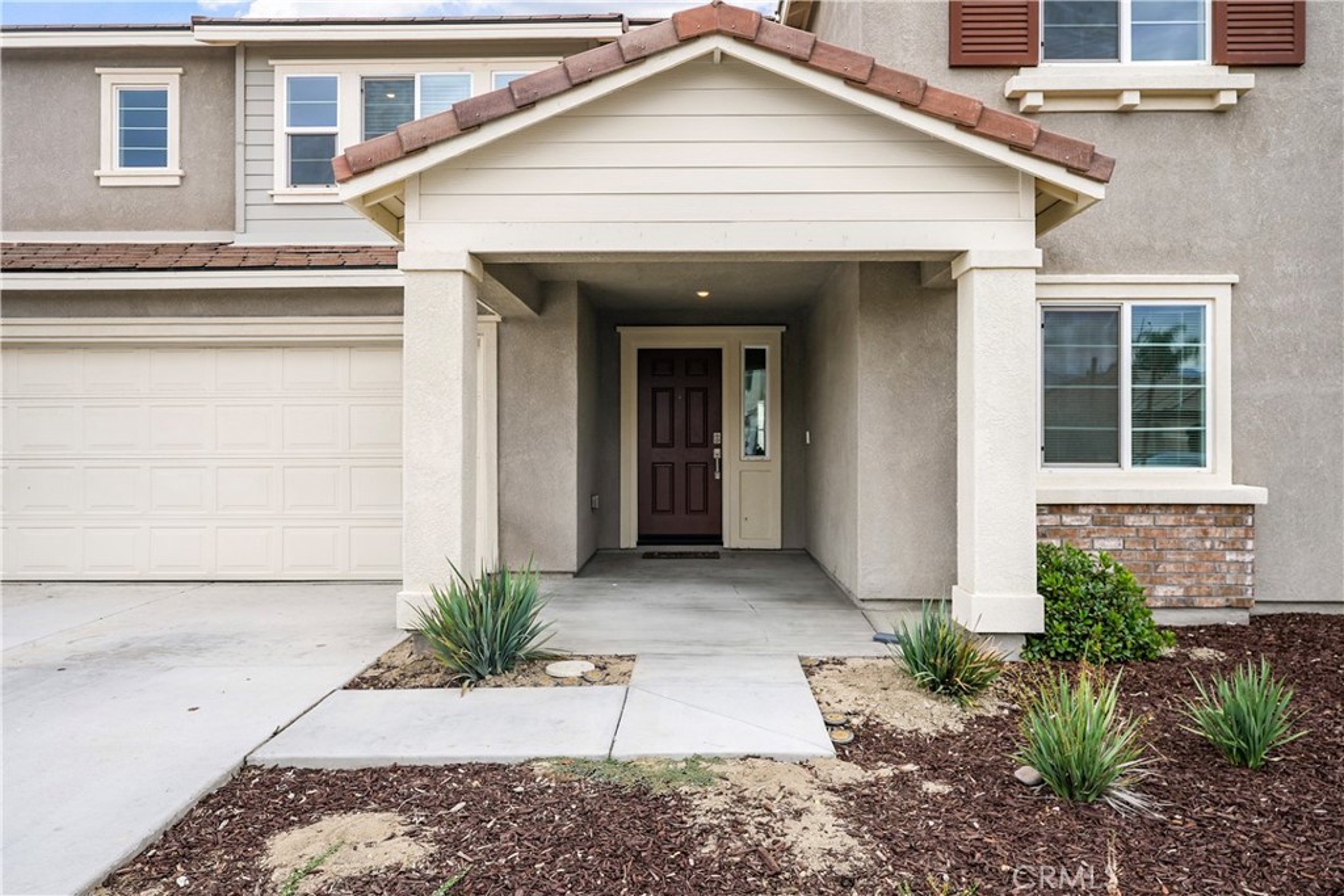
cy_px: 448
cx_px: 672
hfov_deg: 73.7
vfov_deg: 53.1
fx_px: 896
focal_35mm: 24
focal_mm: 24
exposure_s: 1/125
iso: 100
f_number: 7.1
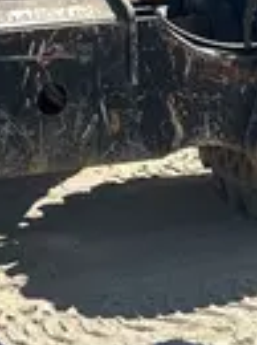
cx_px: 56
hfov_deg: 10.0
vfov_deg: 11.9
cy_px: -357
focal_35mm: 147
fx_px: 1460
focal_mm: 5.7
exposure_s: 1/3165
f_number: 1.5
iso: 50
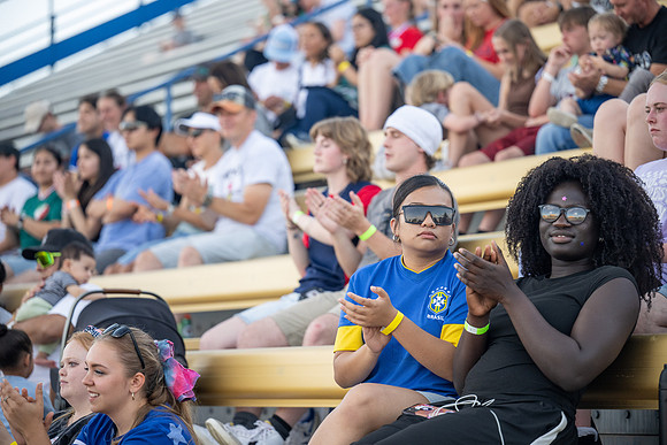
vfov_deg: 11.9
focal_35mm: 115
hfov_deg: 17.8
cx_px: 334
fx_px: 2131
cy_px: 222
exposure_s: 1/1250
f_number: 2.8
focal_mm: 115
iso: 800
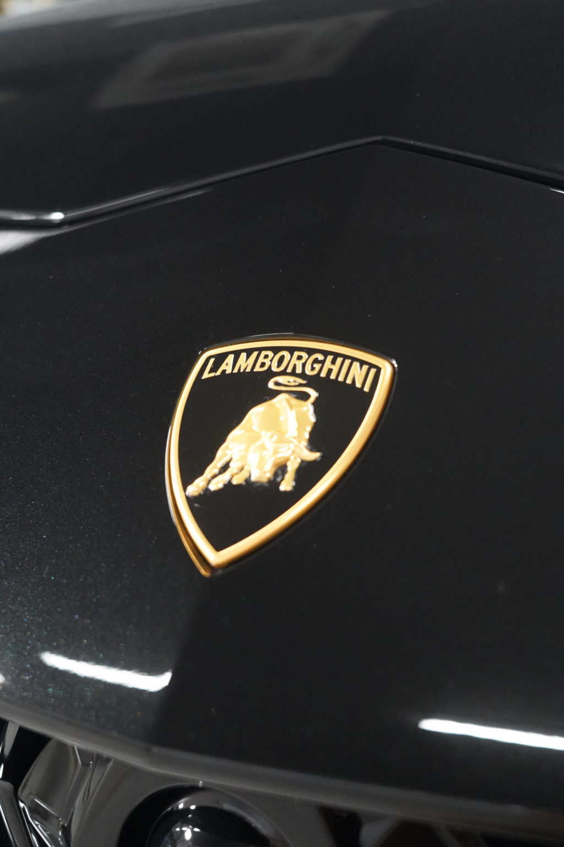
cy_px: 424
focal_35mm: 46
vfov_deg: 42.7
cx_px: 282
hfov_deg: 29.2
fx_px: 1081
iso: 12800
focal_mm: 46
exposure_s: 1/125
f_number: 5.6
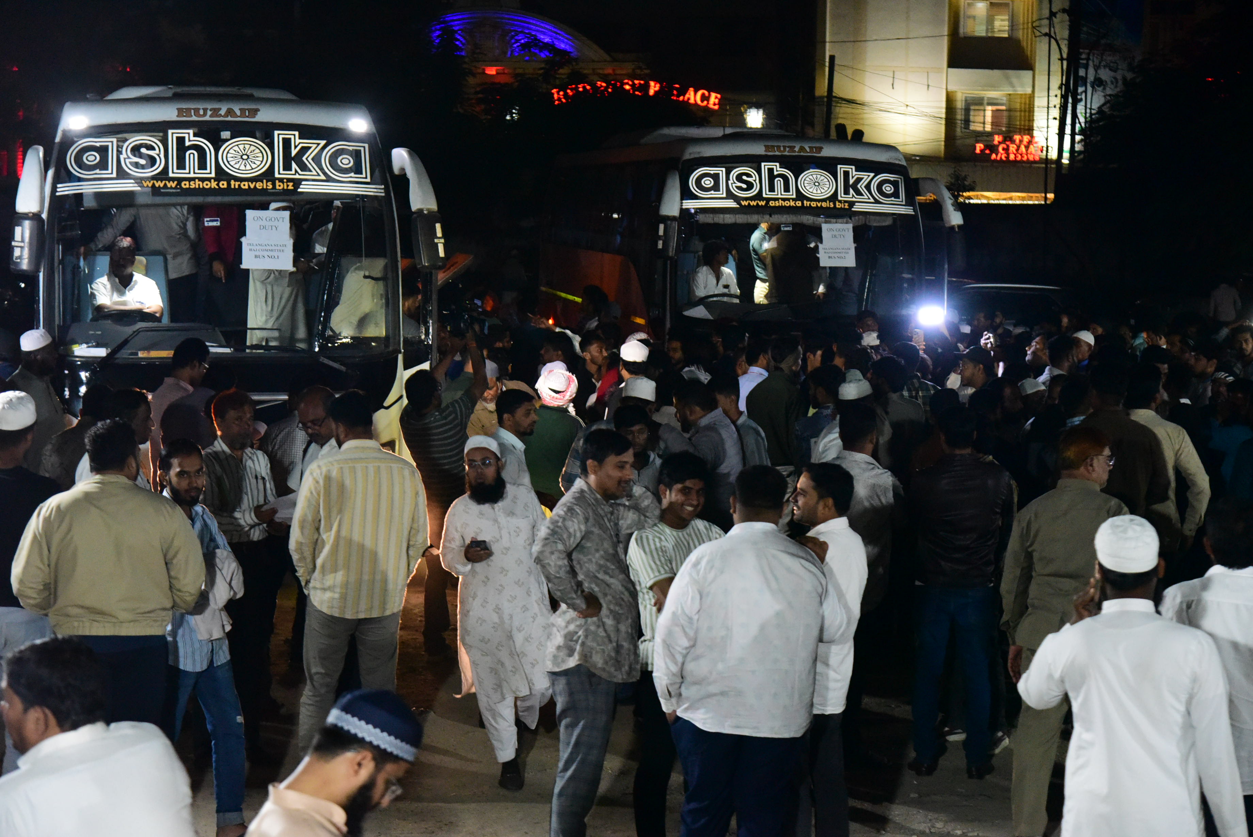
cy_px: 418
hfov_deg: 27.0
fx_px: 2611
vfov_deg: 18.2
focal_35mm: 75
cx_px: 626
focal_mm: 75
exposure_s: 1/125
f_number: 4
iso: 8000
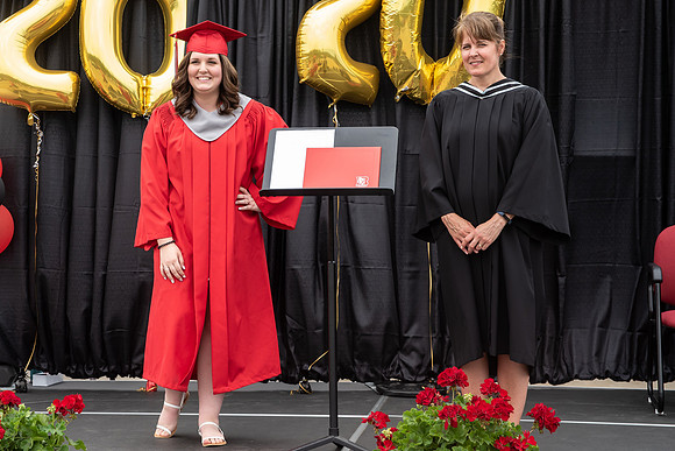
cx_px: 253
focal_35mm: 80
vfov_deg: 17.0
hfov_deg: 25.1
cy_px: 194
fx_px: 1510
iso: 500
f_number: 5.6
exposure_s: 1/500
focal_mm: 60
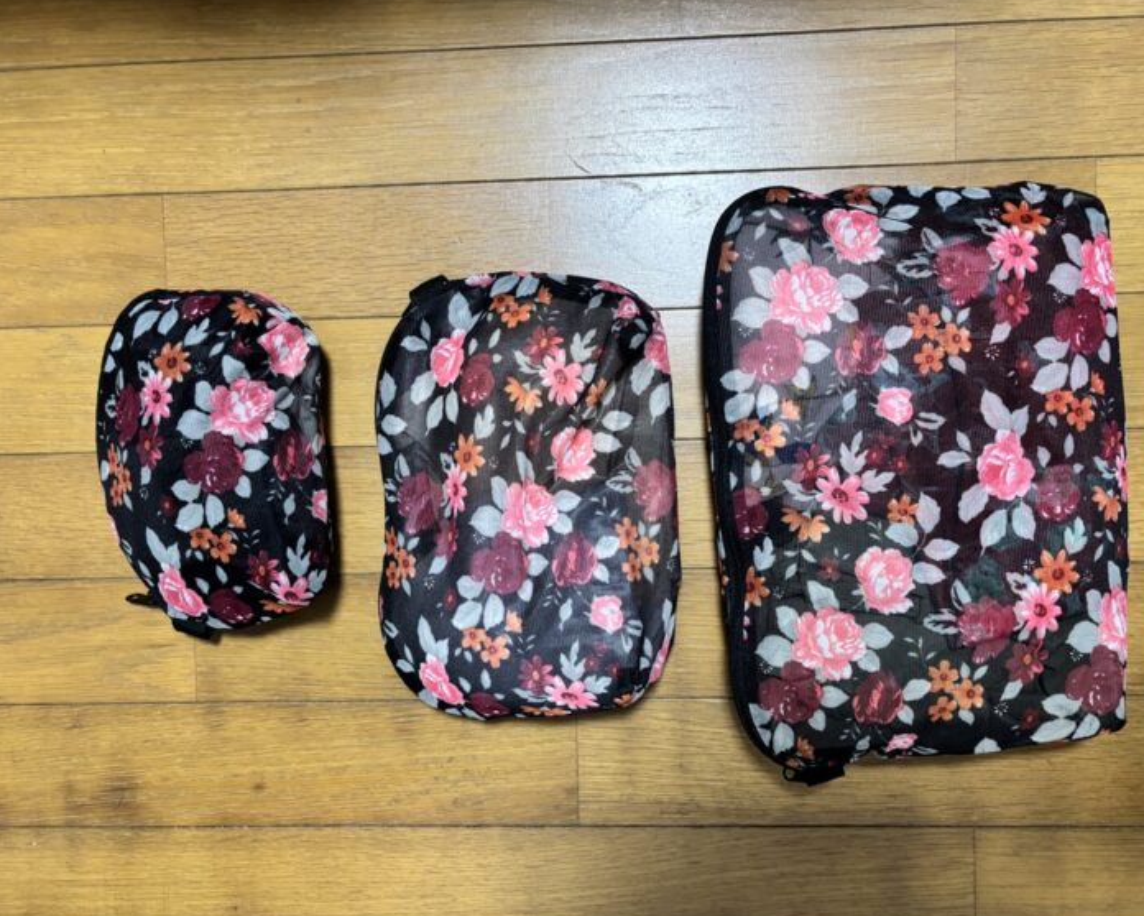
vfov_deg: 51.5
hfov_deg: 62.2
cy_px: 465
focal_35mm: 28
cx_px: 592
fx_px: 948
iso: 250
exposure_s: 1/50
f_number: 1.6
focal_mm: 5.96
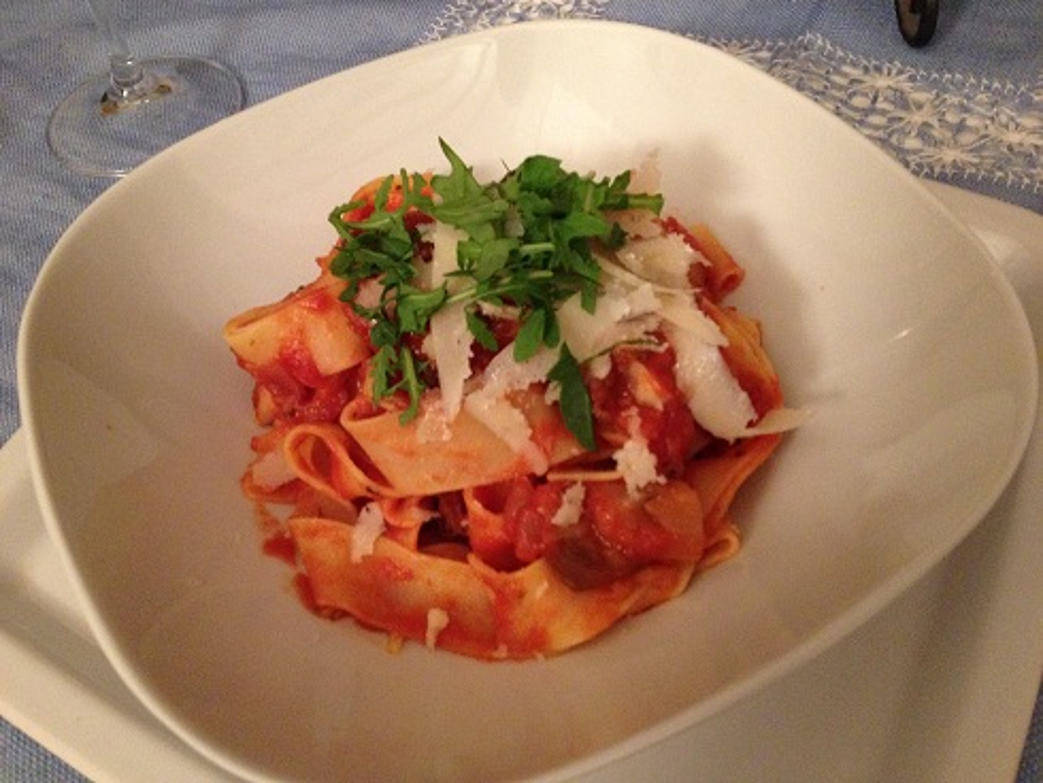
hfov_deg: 52.6
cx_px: 522
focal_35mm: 35
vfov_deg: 40.7
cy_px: 392
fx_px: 1055
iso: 400
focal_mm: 4.28
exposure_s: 1/17
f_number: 2.4
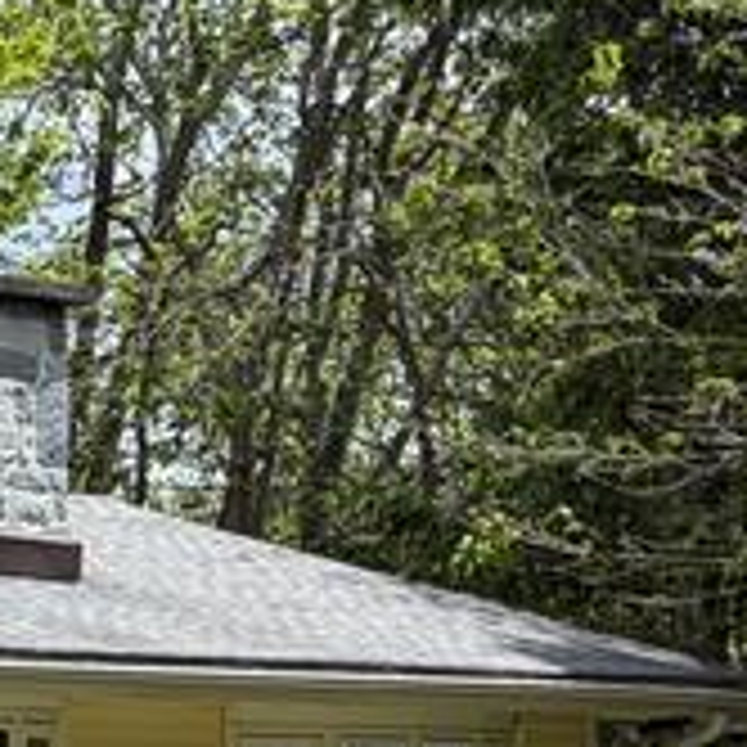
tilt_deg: +0.1
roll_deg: +0.4
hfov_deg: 9.8
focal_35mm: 142
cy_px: 850
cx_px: -1404
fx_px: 3467
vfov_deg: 12.1
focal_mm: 5.96
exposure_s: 1/2208
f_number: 1.6
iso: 64
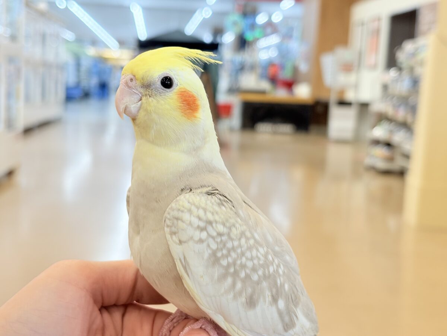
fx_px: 671
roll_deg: -2.3
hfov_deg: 36.8
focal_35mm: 52
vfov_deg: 28.0
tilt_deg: -5.9
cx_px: 224
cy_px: 168
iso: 64
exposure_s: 1/100
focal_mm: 5.96
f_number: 1.6
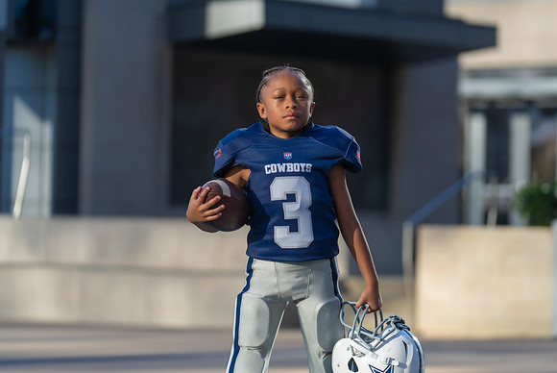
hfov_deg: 13.3
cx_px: 300
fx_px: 2382
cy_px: 173
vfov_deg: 8.9
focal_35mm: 154
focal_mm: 140
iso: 100
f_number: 2.8
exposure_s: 1/800
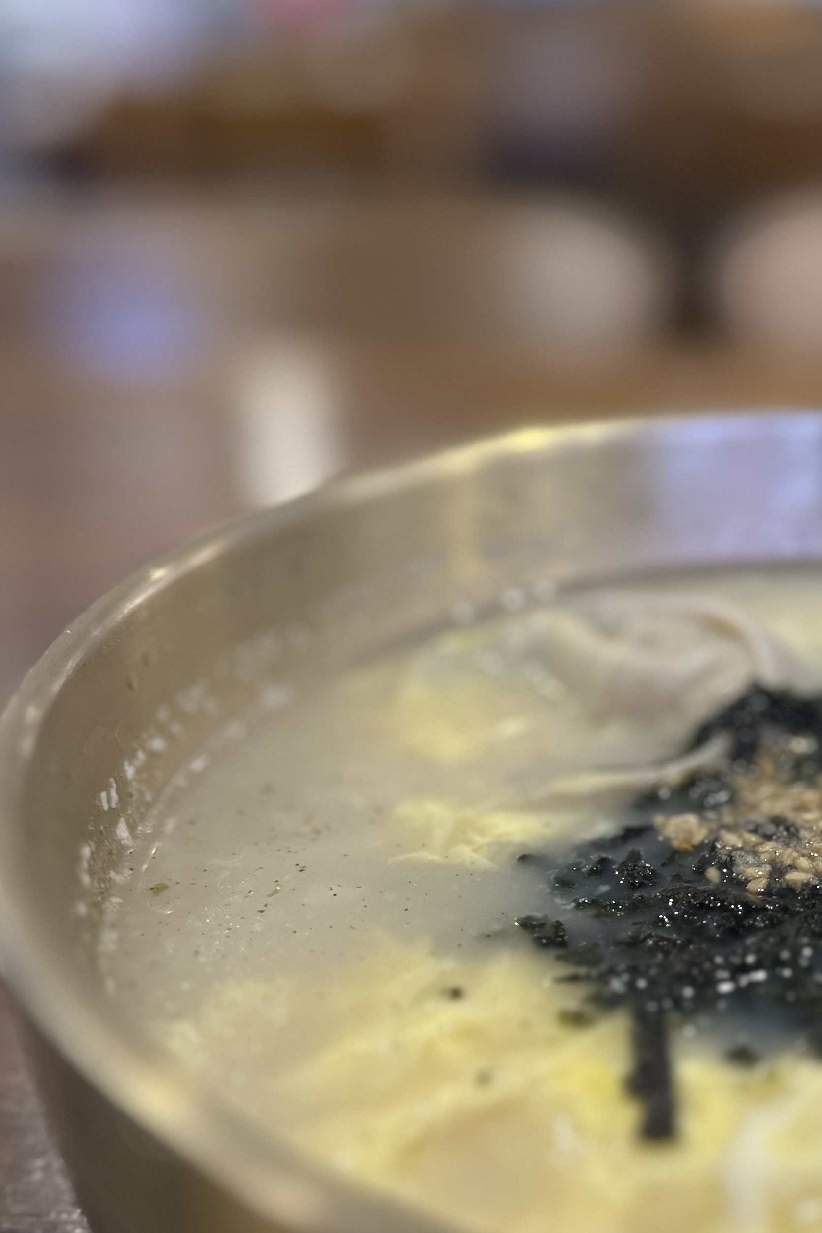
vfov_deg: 48.2
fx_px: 1370
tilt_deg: -27.7
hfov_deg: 32.2
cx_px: 699
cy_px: 744
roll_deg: -0.2
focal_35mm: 40
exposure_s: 1/60
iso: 400
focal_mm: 6.86
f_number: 1.78
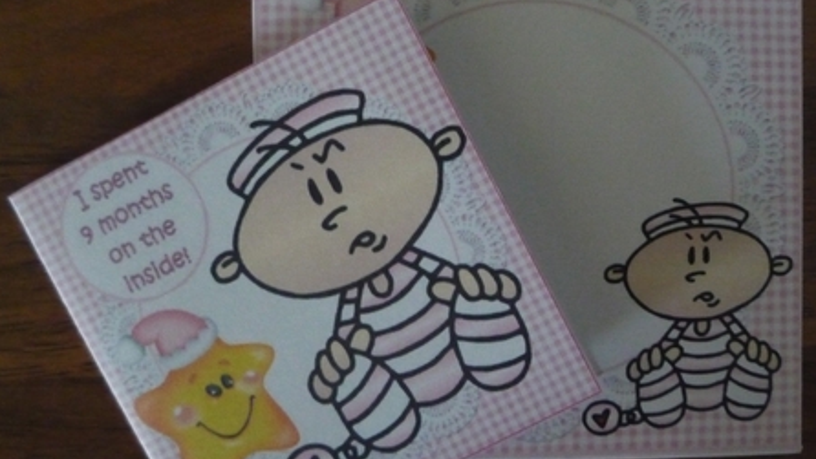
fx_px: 714
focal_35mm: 33
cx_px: 410
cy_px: 221
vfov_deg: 35.6
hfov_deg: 59.5
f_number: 3.3
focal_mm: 5.2
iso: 800
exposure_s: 1/8
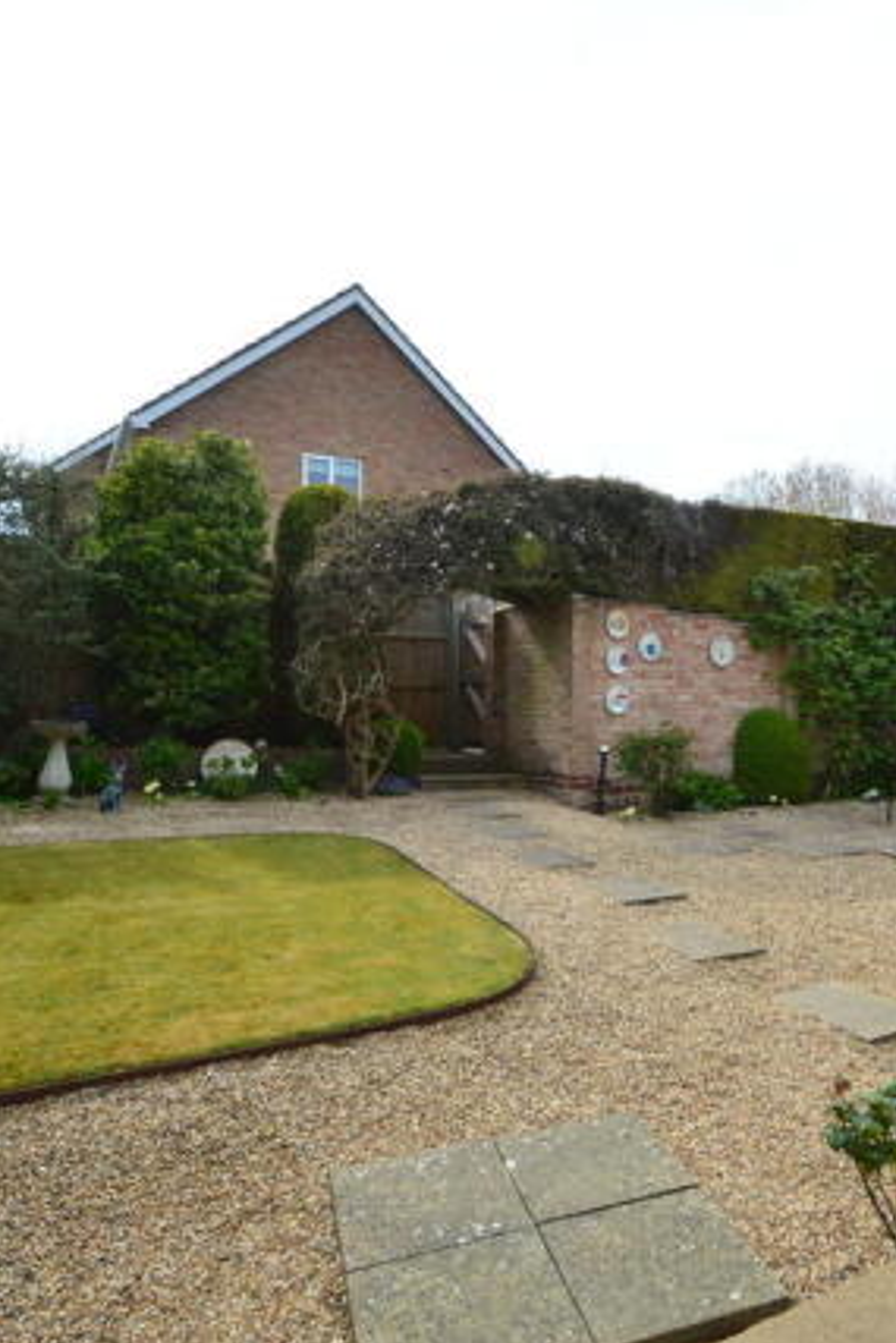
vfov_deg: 76.1
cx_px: 622
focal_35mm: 23
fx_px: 858
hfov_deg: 53.6
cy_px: 676
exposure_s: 1/320
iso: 400
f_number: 10
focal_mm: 10
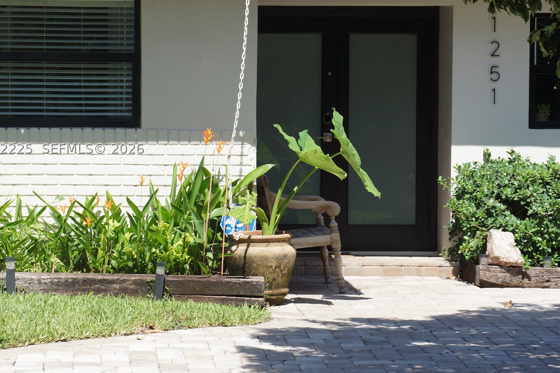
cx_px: 308
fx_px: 2659
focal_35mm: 171
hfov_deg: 12.0
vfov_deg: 8.0
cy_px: 148
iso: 100
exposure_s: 1/250
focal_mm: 90
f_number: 7.1
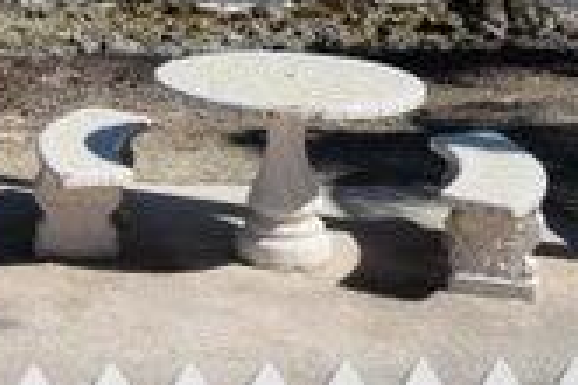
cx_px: -193
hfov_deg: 12.6
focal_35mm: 157
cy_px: -178
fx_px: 2521
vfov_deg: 8.6
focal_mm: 24
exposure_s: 1/800
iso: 200
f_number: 9
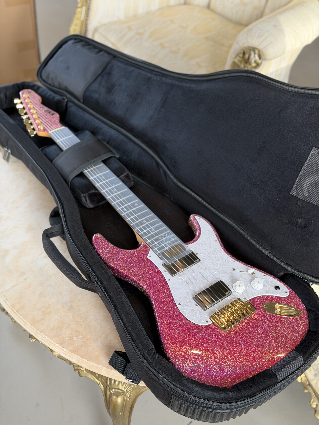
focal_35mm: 48
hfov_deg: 30.3
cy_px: 212
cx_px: 160
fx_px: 590
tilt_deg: -45.2
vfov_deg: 39.7
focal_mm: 6.76
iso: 125
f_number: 1.78
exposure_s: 1/60
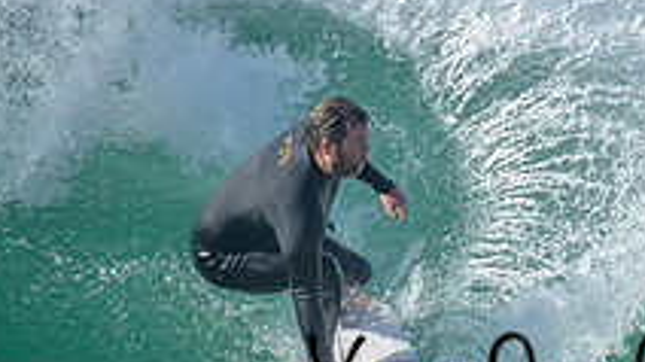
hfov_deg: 0.8
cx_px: 764
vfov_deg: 0.5
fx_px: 45488
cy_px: 289
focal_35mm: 2661
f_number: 6.3
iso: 320
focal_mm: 800
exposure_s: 1/2000
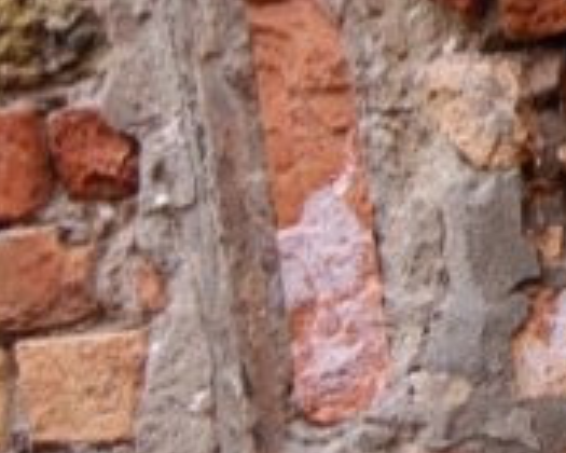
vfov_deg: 11.4
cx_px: 925
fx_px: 2245
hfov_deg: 13.3
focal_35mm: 134
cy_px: -40
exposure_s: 1/50
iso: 400
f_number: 4.2
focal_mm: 26
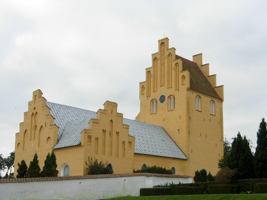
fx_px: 278
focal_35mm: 36
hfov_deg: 51.4
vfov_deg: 39.7
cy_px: 100
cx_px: 134
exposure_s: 1/203
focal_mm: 7.5
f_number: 4.8
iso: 50
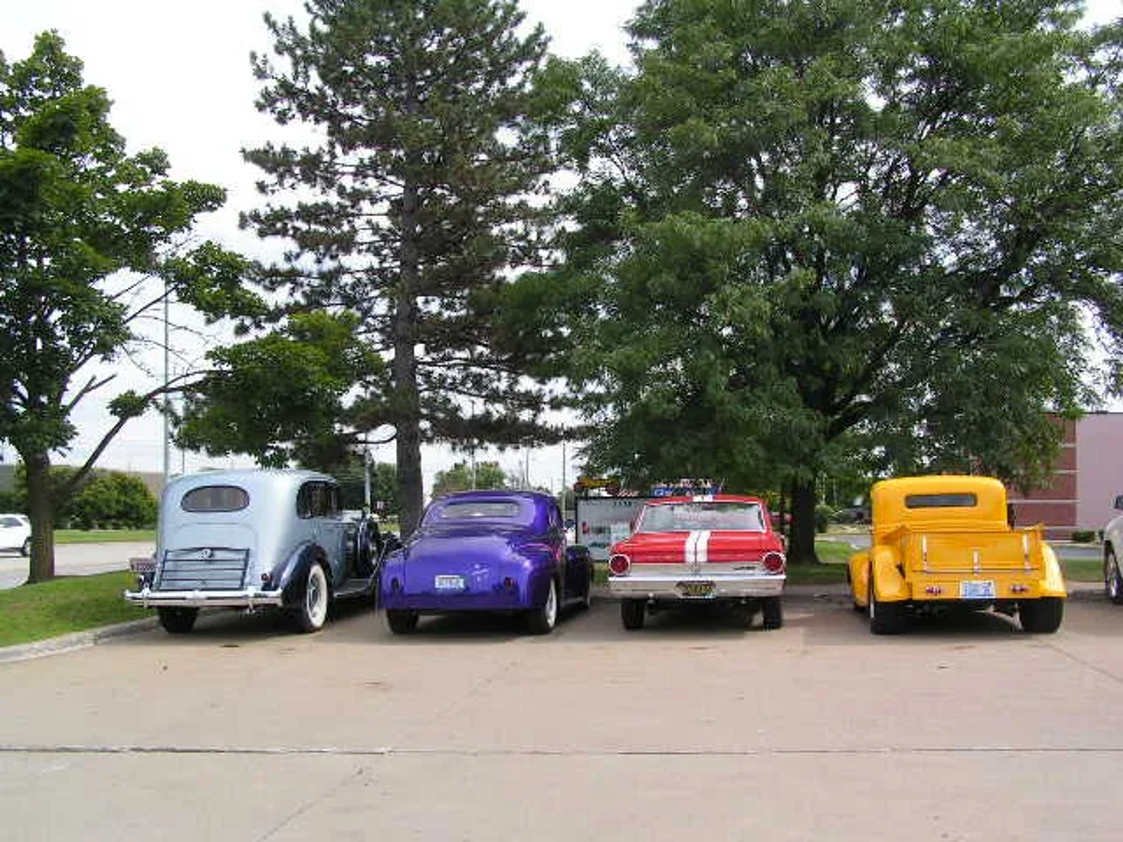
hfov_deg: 49.0
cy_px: 421
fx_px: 1233
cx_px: 562
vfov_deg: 37.7
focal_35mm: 38
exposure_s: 1/160
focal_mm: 6.3
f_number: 5.6
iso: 50
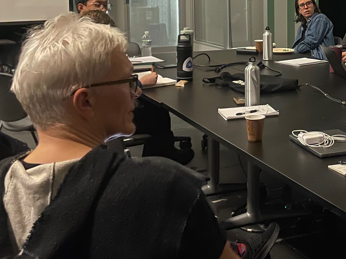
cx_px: 349
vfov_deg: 21.5
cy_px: 38
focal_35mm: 67
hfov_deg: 27.3
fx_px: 670
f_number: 1.6
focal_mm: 4.2
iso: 800
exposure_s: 1/17
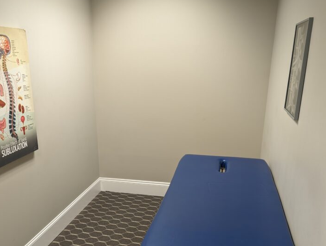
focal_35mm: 35
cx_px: 122
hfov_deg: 52.0
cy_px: 172
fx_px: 330
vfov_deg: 40.1
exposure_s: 1/24
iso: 47
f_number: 1.68
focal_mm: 6.9
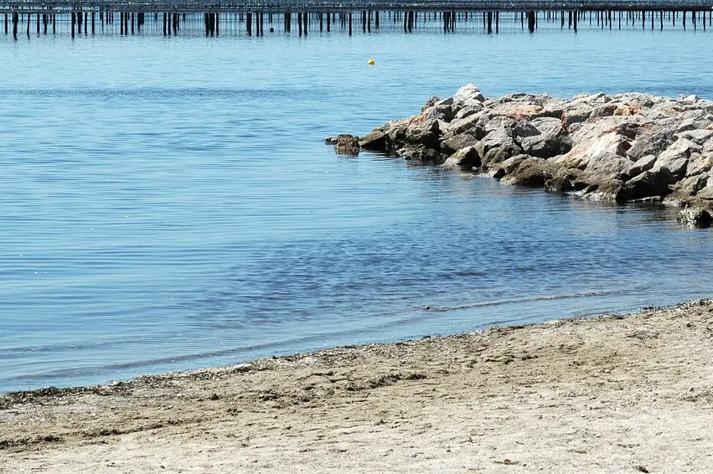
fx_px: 3127
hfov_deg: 13.0
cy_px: 119
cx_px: 328
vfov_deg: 8.7
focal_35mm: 158
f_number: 10
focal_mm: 70
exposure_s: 1/400
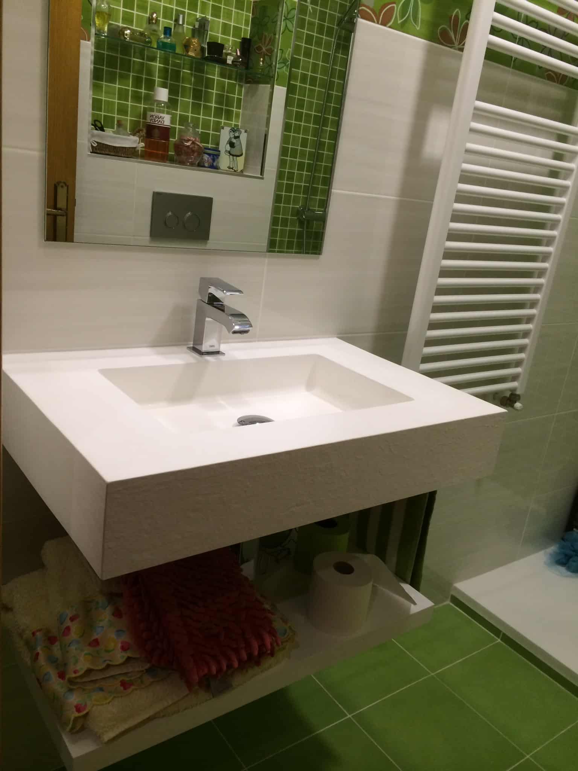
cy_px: 386
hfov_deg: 46.8
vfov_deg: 60.0
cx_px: 289
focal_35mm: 30
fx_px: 668
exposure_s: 1/30
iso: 50
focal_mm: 4.12
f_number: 2.2
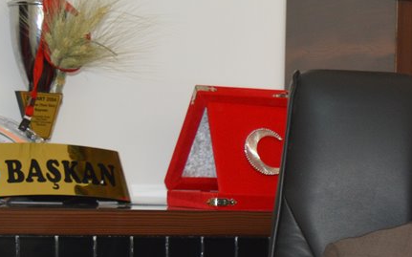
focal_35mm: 126
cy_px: 305
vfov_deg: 10.2
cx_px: 596
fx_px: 1414
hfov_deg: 15.4
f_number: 4
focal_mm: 26
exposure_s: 1/60
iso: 500
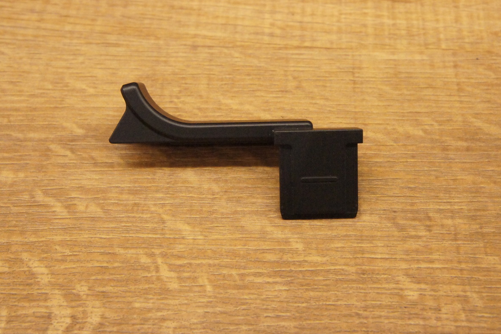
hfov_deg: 37.2
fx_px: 745
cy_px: 168
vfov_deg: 25.3
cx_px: 254
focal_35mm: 54
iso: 6400
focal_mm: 35
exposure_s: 1/250
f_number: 11
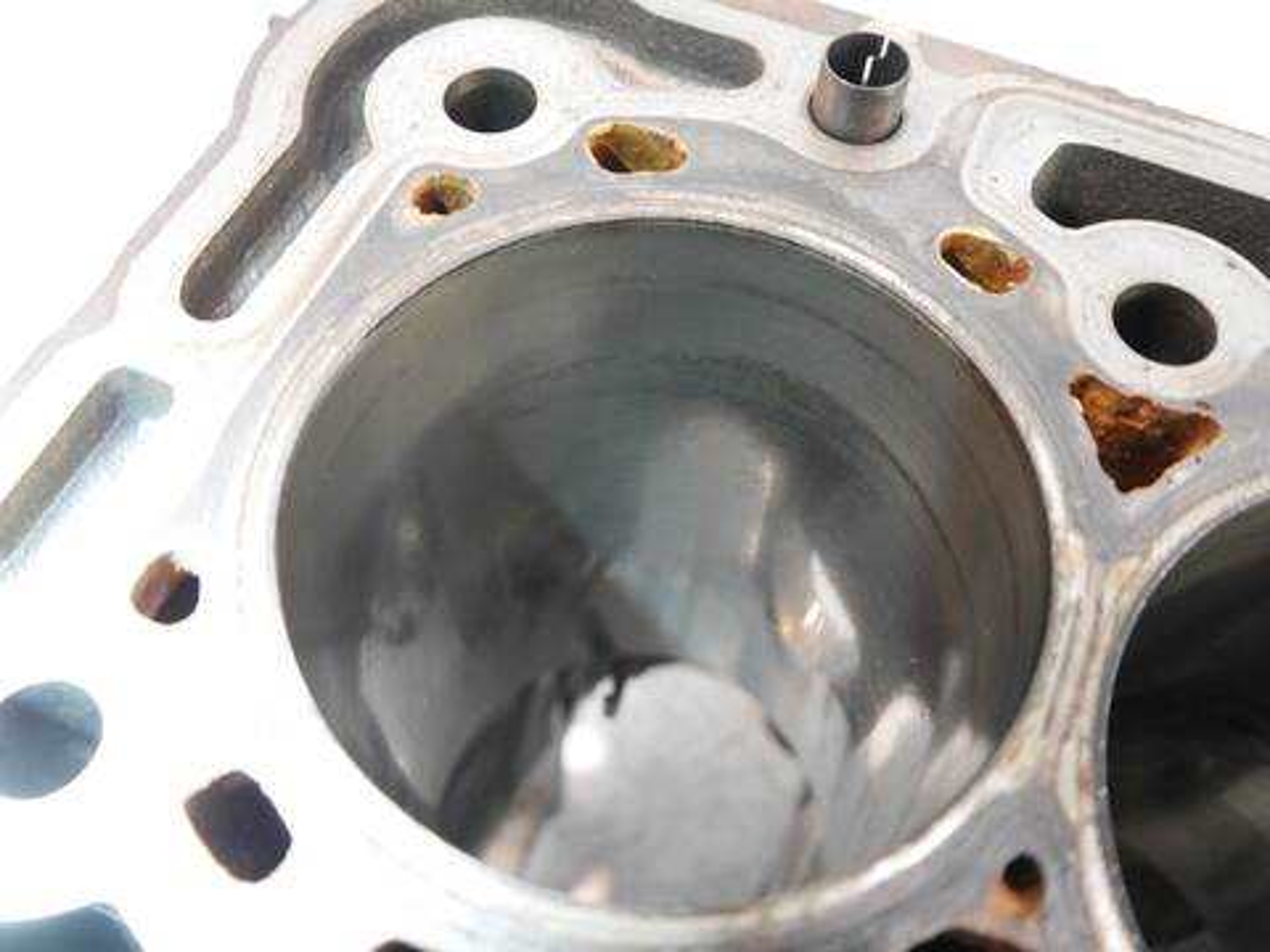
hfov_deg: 56.8
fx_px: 1174
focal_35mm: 32
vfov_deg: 44.2
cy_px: 476
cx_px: 635
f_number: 3.9
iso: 3200
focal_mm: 16
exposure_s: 1/50
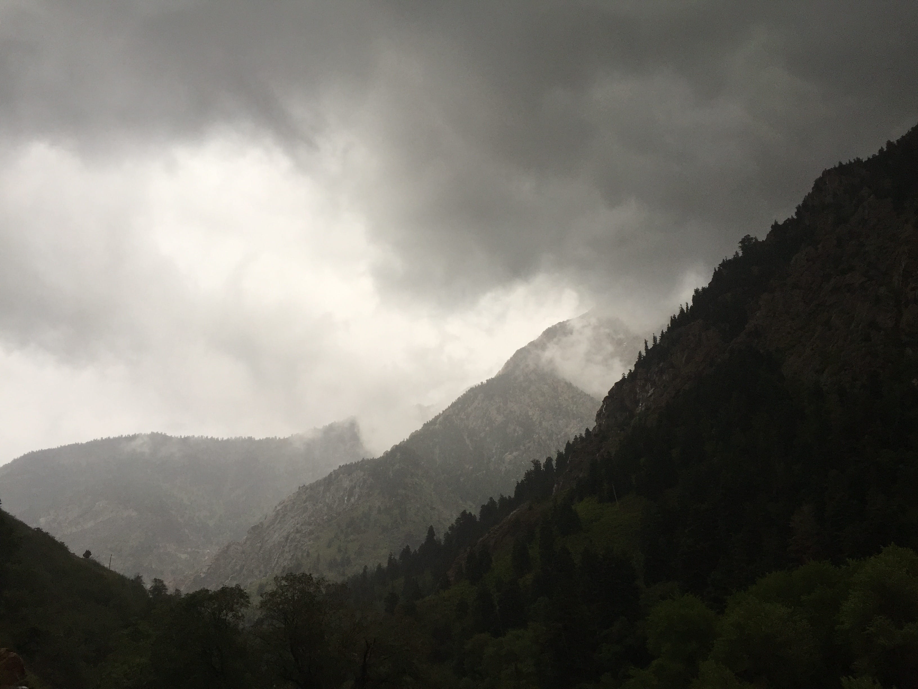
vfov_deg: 48.2
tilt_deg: +24.3
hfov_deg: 61.7
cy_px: 344
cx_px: 459
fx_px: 769
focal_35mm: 29
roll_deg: +0.3
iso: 50
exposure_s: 1/120
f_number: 2.2
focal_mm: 4.15
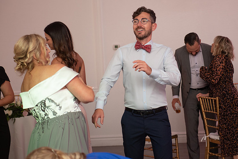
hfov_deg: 23.1
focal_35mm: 88
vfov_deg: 15.5
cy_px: 59
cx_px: 136
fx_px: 582
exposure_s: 1/200
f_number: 3.2
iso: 1600
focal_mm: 70
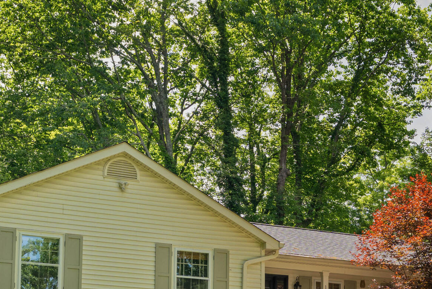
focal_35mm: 70
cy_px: 318
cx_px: 371
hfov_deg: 28.0
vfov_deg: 18.7
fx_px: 840
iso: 320
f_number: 7.1
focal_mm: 27
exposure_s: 1/160
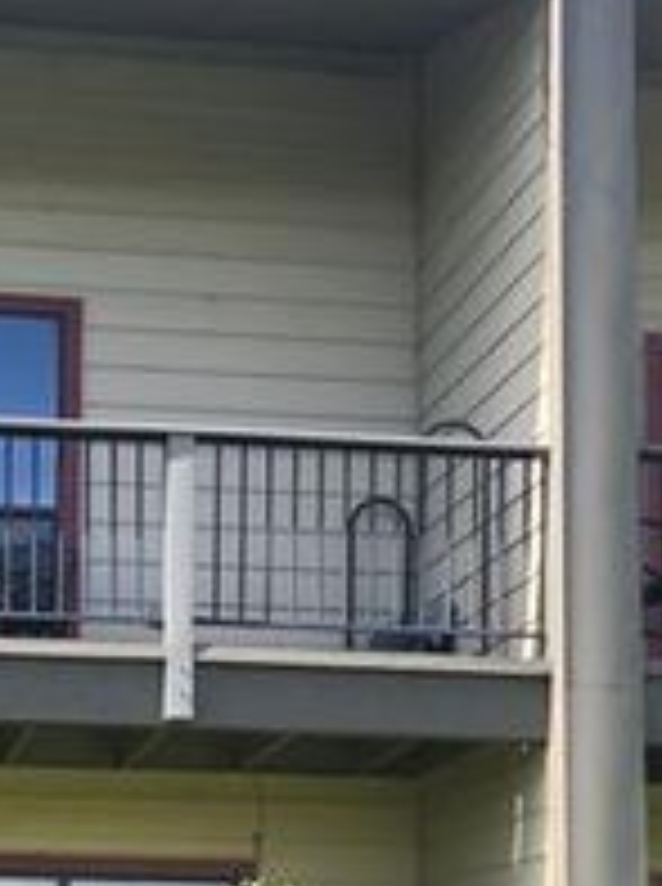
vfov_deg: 24.0
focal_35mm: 78
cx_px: -27
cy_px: 888
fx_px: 1995
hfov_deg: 18.3
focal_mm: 6.4
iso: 12
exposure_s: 1/450
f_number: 1.8
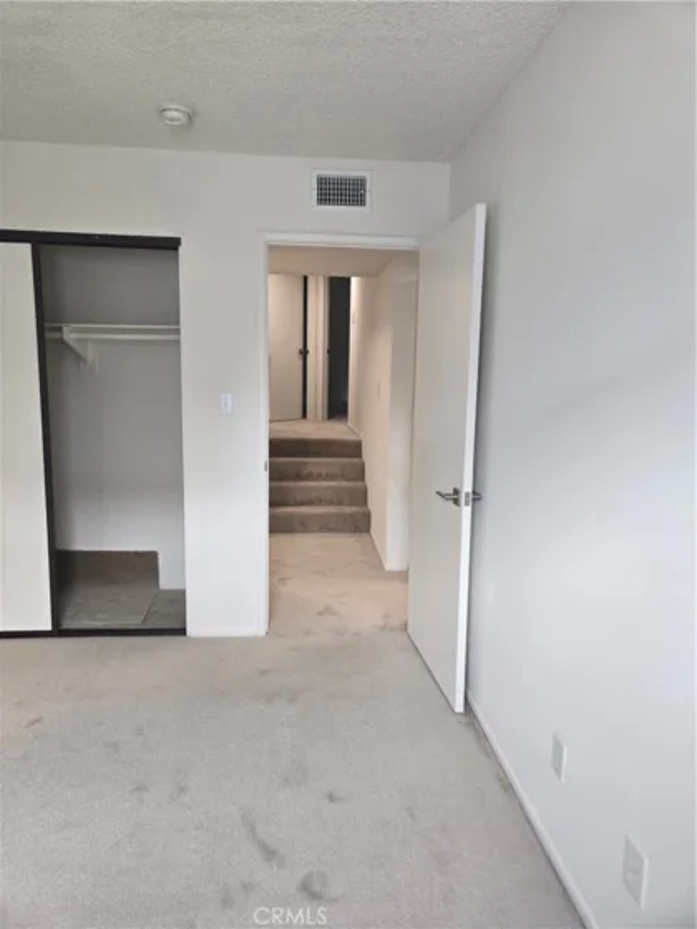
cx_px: 348
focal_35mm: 23
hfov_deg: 58.9
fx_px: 617
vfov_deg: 73.9
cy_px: 464
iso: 160
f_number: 1.8
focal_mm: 5.4
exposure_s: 1/180
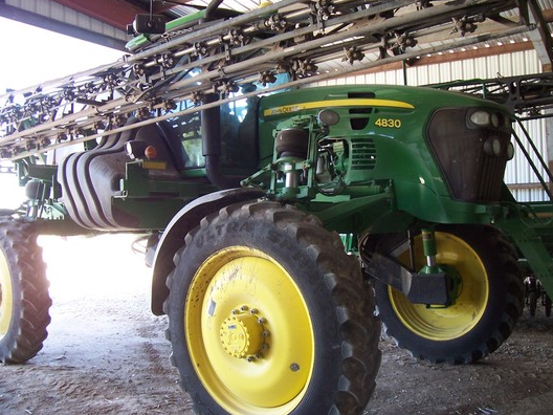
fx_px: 559
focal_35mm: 35
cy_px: 202
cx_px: 280
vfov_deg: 40.7
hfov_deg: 52.6
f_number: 2.7
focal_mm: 5.6
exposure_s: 1/30
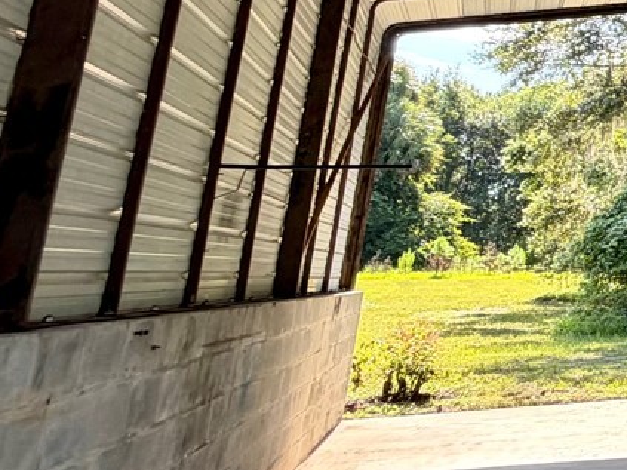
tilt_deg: +11.8
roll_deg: +0.3
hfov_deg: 21.1
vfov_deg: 26.8
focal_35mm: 53
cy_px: 65
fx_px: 960
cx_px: 1174
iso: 50
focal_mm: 2.22
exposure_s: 1/136
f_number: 2.2
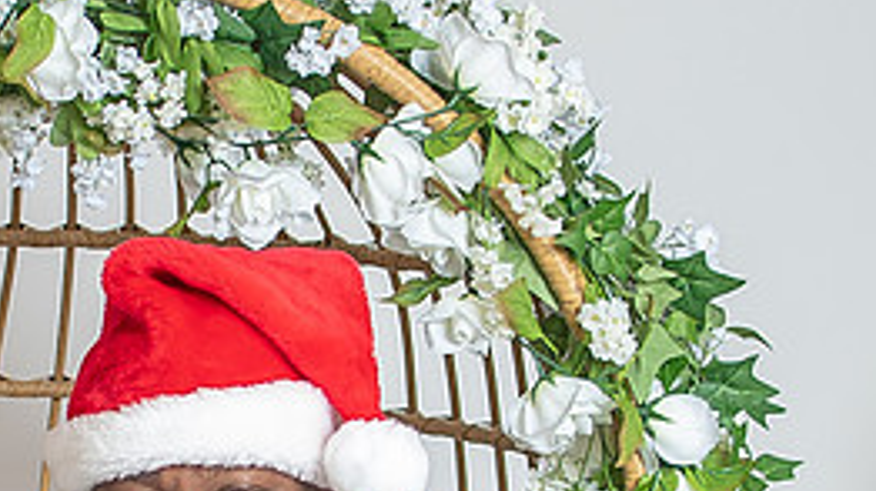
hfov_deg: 11.4
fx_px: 4387
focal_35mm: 189
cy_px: 402
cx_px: 153
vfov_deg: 6.4
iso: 100
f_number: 3.2
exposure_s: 1/250
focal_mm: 35
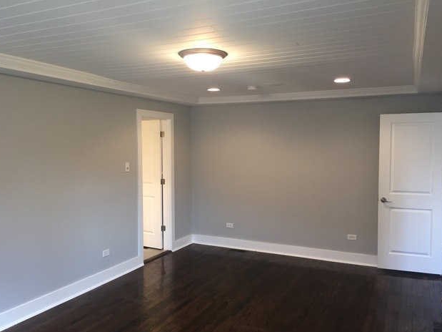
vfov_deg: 46.8
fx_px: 383
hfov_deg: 60.0
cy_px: 171
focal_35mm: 30
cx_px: 218
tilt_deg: -3.0
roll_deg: +0.4
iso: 80
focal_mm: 4.15
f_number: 2.2
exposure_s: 1/30
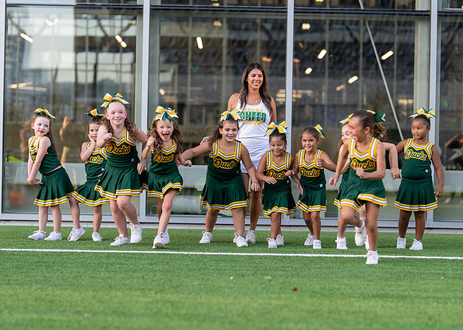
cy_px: 178
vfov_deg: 17.4
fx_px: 1081
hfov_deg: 24.2
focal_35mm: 82
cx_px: 233
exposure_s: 1/1250
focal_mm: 50
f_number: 1.2
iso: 320
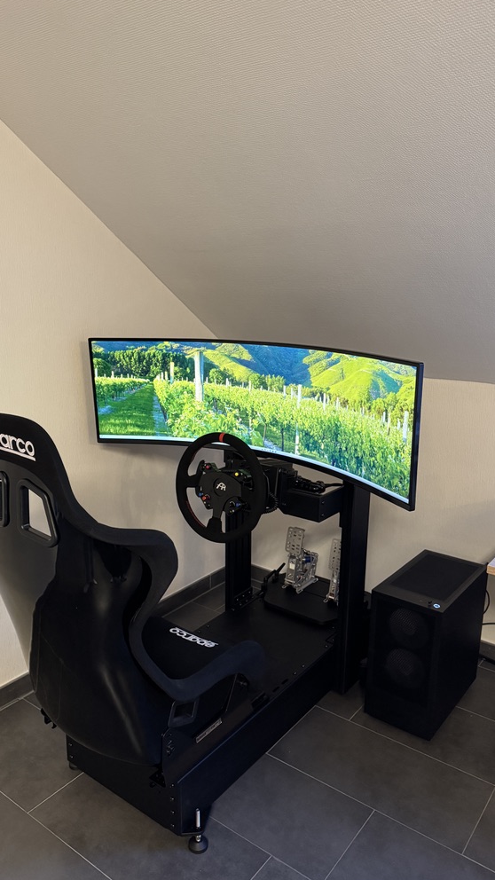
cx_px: 227
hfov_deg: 42.9
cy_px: 448
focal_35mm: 27
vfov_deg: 69.9
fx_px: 630
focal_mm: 6.76
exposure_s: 1/50
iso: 800
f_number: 1.78
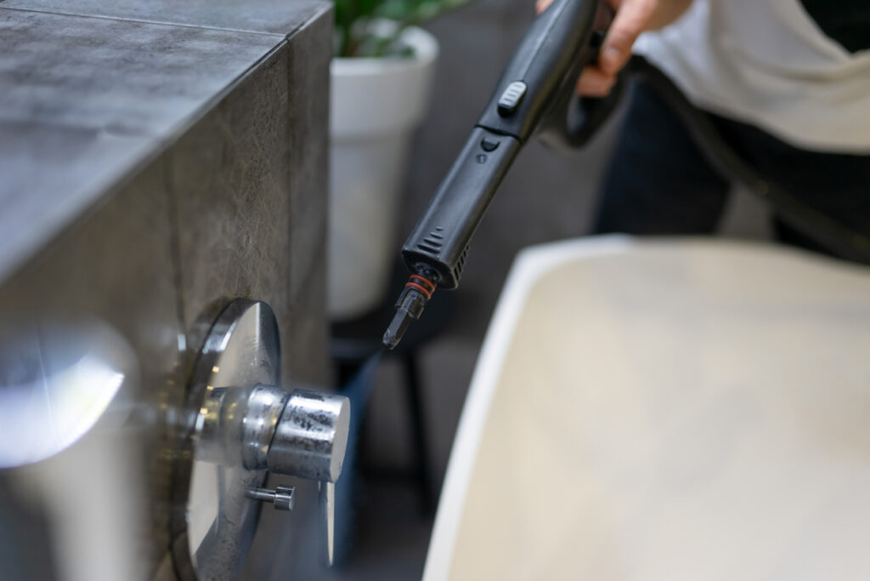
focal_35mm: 35
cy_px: 290
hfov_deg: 54.4
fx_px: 846
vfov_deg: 37.9
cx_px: 435
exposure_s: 1/125
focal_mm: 35
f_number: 1.6
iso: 320
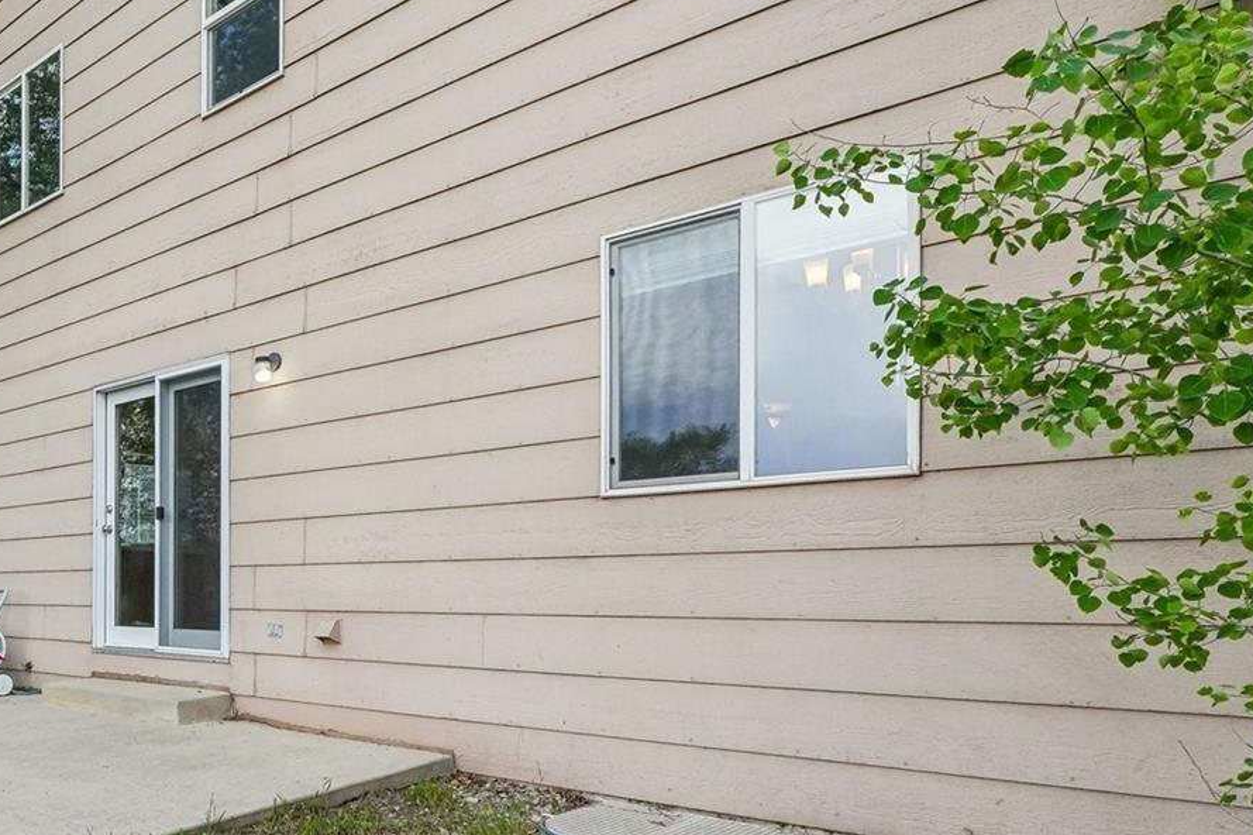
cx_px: 183
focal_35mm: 27
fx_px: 939
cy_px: 504
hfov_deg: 59.8
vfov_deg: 47.6
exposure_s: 1/320
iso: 640
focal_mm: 10
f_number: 9
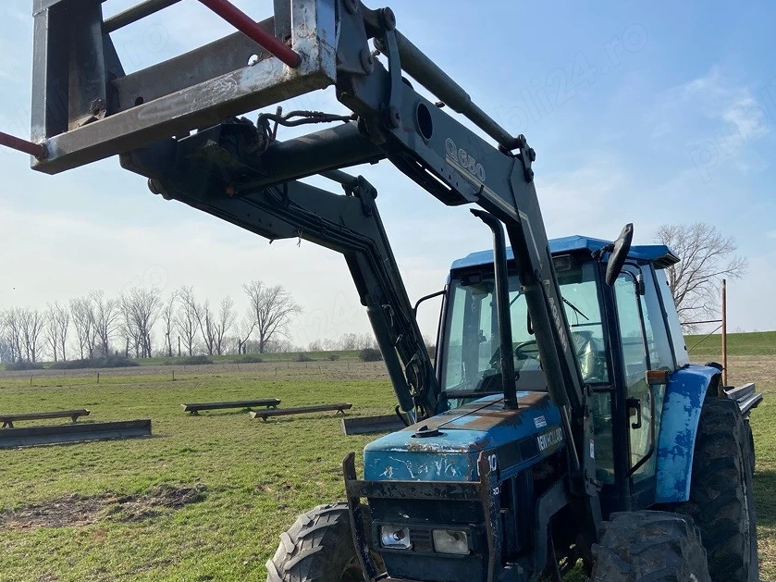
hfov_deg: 58.3
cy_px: 345
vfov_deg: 45.2
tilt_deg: +1.4
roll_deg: +2.5
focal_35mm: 31
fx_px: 695
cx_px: 370
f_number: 1.8
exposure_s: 1/3205
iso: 32
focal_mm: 4.25
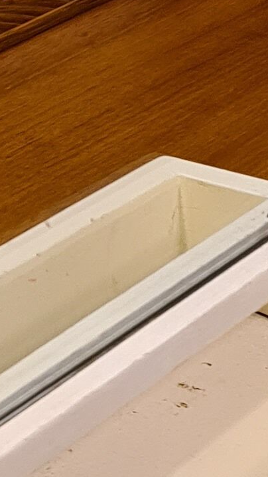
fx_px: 2008
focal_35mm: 159
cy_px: 57
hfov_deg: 7.5
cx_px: -84
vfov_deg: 13.4
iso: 160
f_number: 1.8
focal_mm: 5.4
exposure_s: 1/50
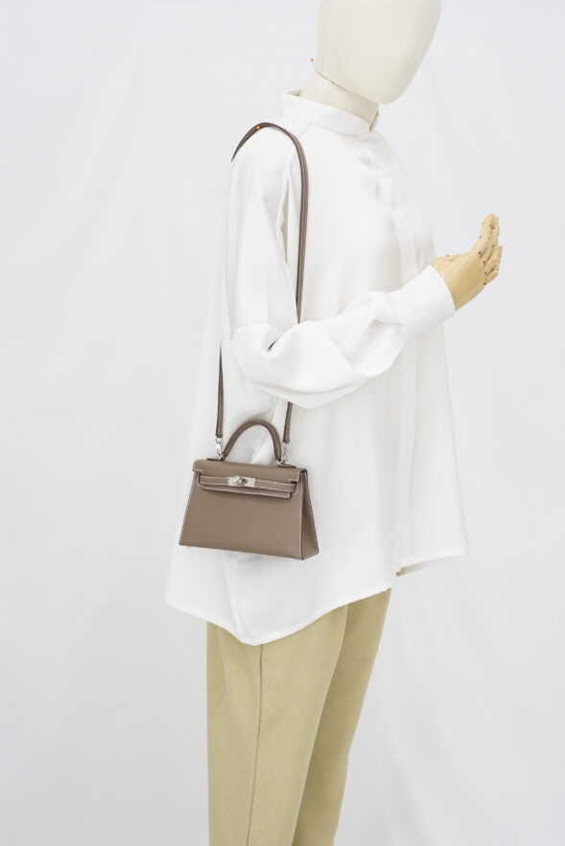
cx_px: 312
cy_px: 463
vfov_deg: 34.5
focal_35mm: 58
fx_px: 1365
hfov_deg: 23.4
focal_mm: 50
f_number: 6.3
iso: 640
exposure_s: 1/10
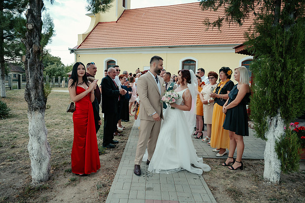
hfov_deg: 73.8
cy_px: 102
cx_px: 152
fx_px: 203
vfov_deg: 53.1
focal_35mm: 24
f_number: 2.8
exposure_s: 1/320
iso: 125
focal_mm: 24
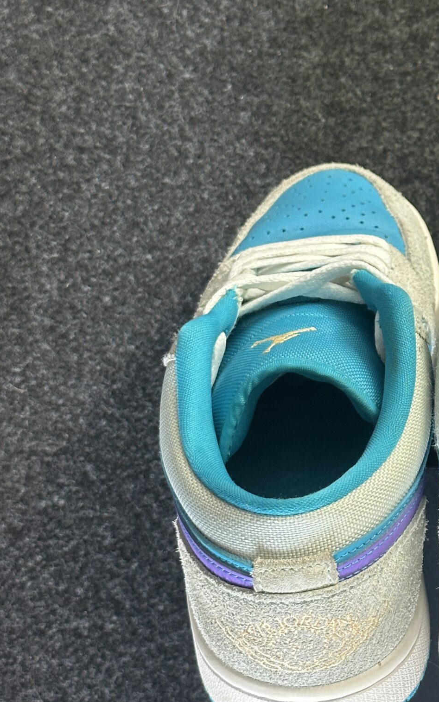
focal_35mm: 86
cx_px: 436
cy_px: 337
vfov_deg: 24.1
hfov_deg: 14.9
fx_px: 1646
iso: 200
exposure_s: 1/33
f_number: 1.78
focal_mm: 6.86
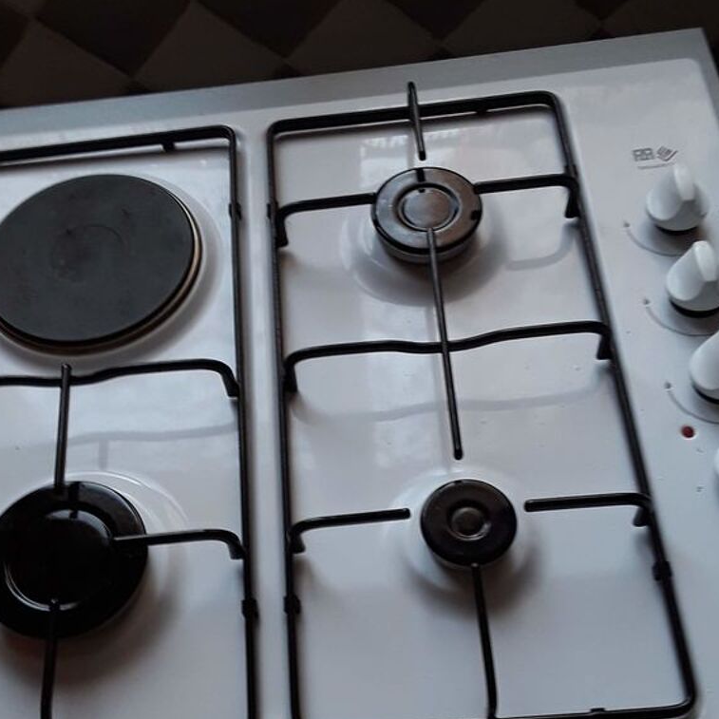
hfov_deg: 39.9
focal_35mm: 42
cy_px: 495
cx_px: 300
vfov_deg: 39.4
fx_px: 987
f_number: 1.9
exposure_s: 1/33
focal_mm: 2.91
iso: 50
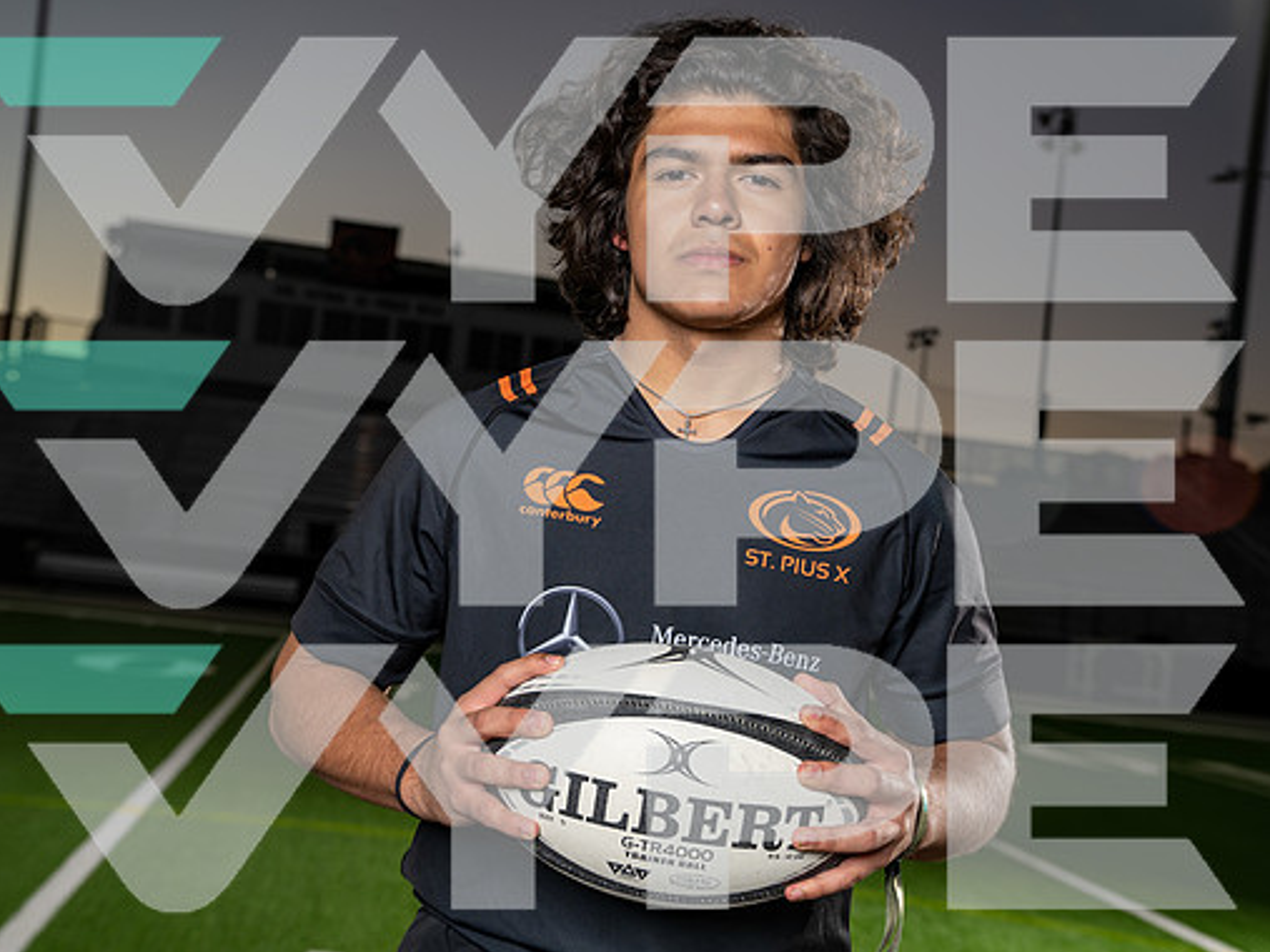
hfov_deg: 42.9
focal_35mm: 44
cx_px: 606
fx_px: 1614
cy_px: 475
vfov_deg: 32.9
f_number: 4.5
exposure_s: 1/250
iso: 160
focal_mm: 40
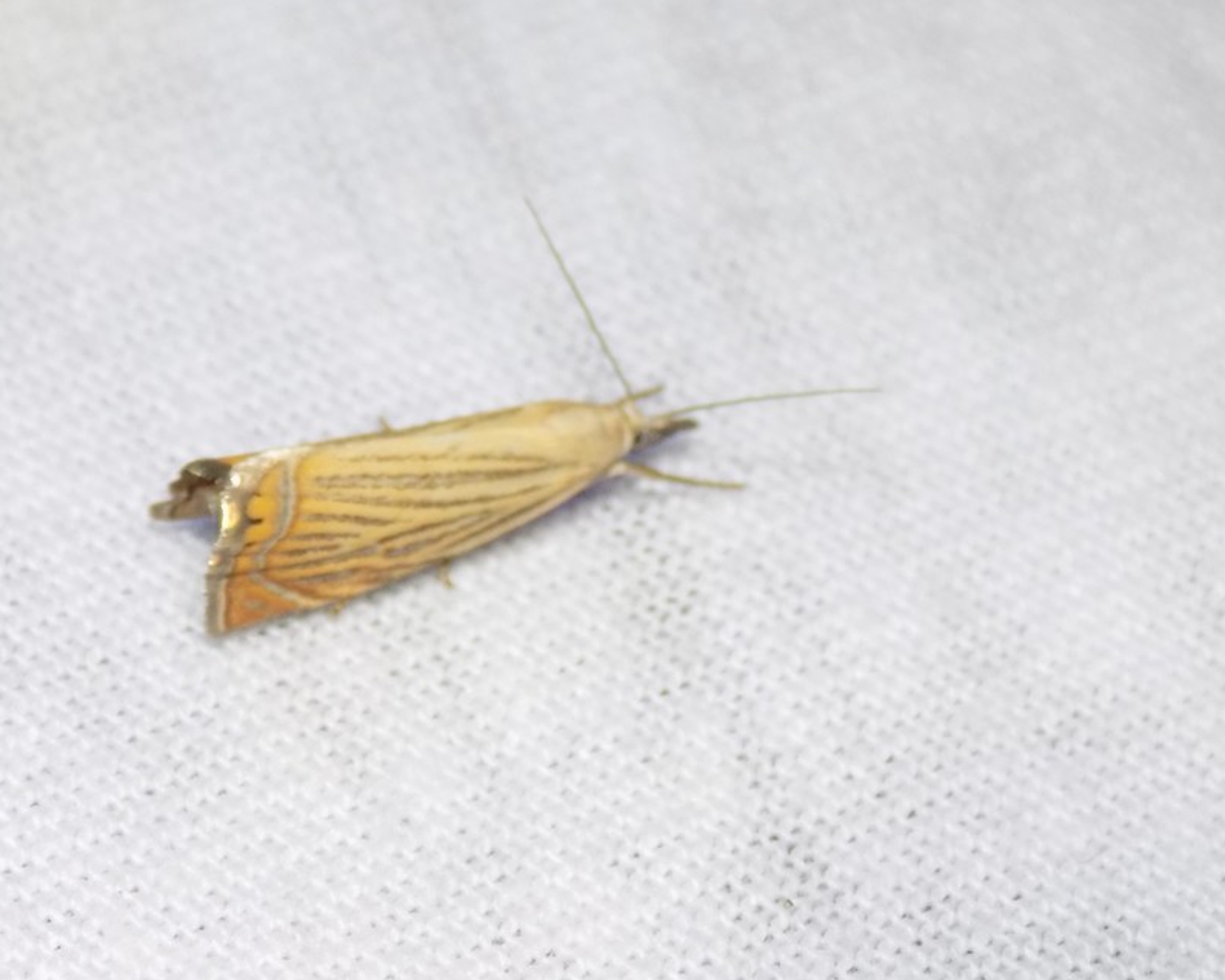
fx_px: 3263
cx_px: 615
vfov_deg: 17.1
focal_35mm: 90
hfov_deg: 21.3
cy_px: 491
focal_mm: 15.3
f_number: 4.4
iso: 250
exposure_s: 1/30
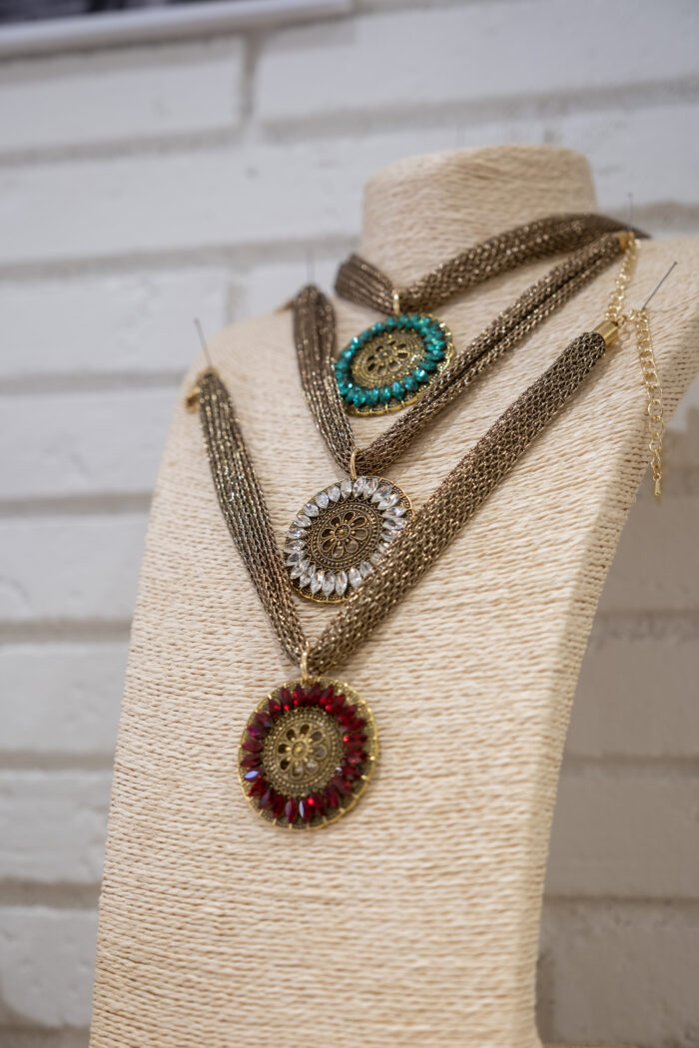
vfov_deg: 38.9
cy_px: 524
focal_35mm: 51
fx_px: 1485
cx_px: 350
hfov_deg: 26.5
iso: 400
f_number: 2.8
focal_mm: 34.2
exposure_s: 1/60
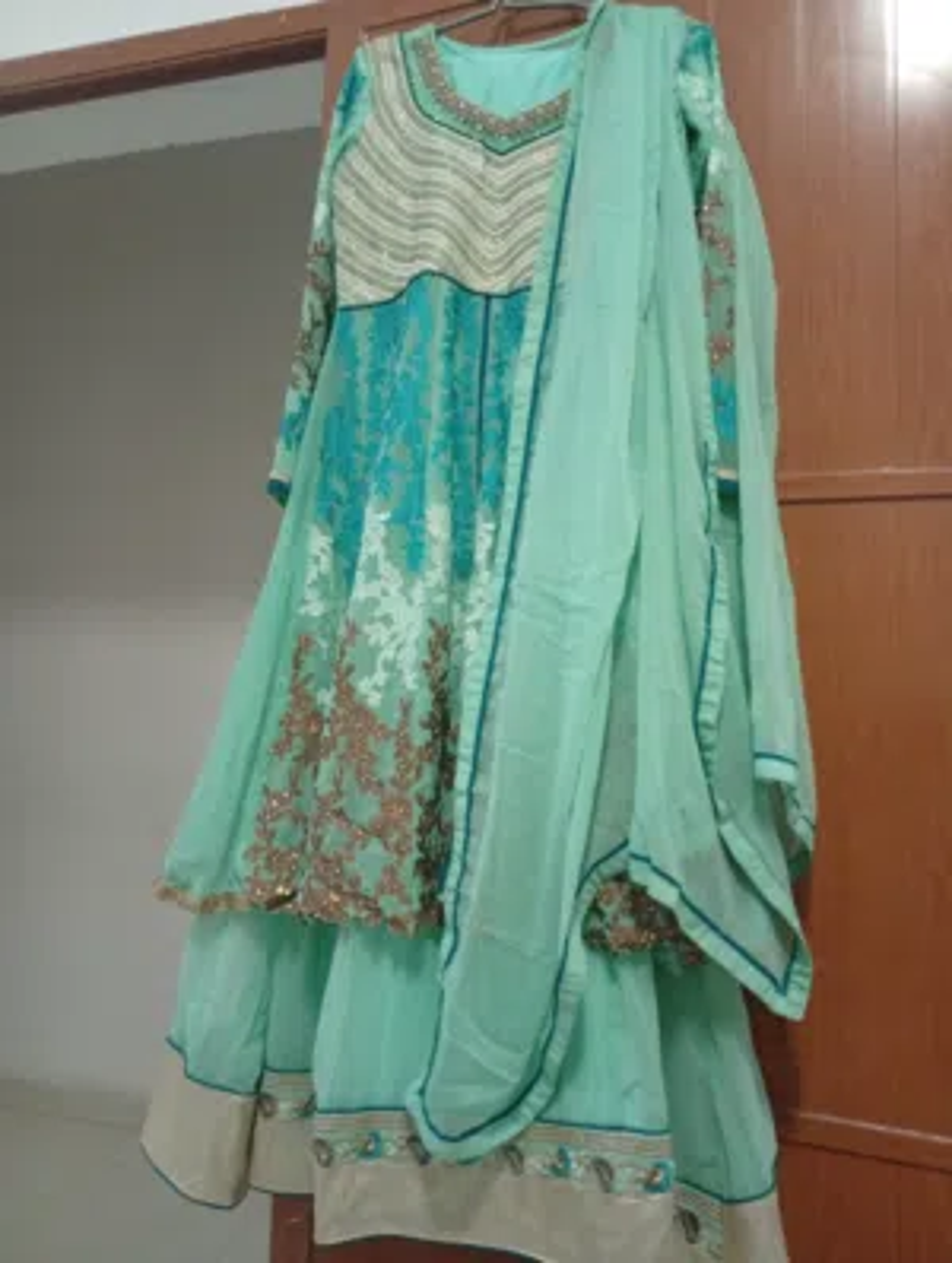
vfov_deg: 65.2
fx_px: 987
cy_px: 632
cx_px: 476
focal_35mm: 27
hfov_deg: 51.5
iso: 1879
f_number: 1.8
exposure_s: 1/16.7
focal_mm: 3.98
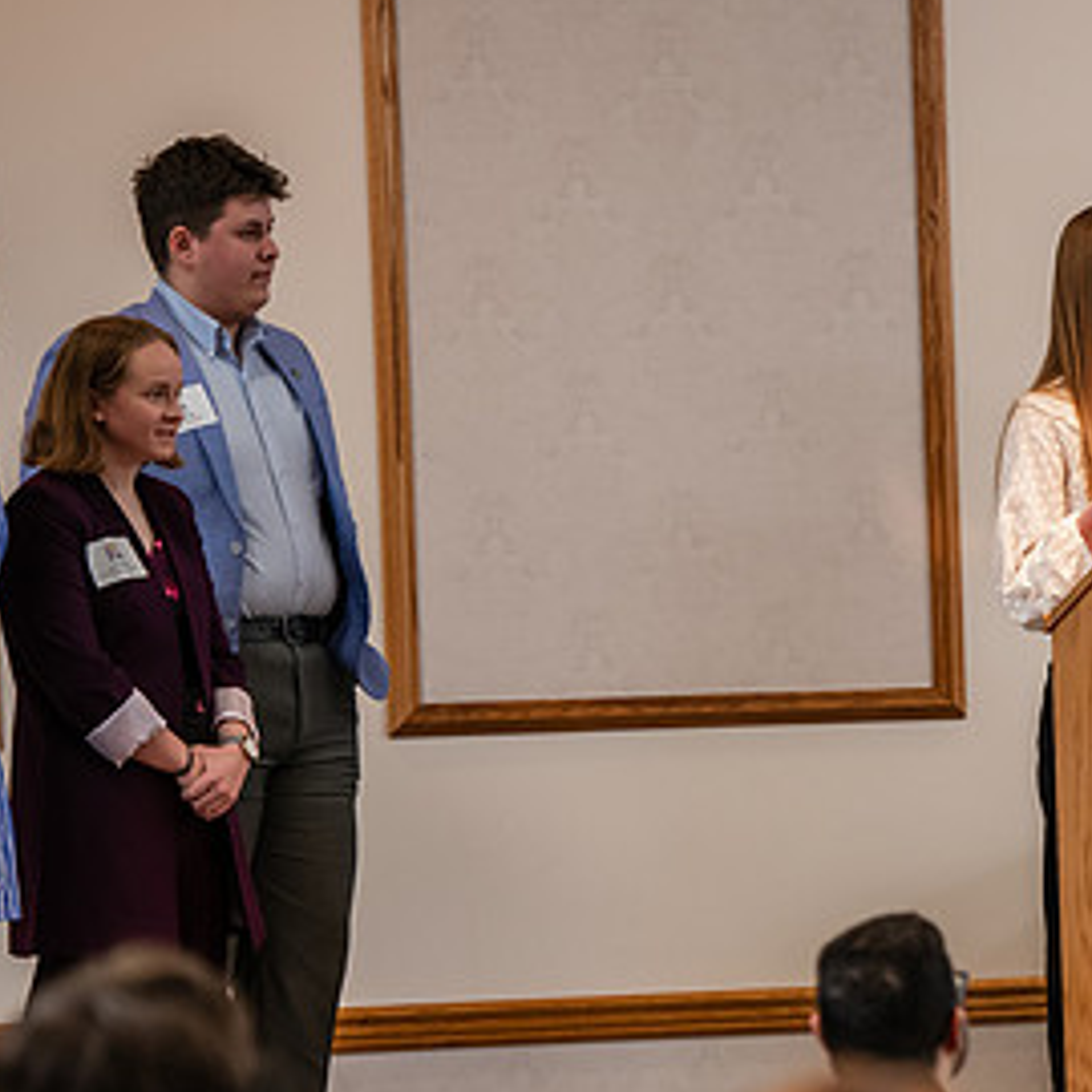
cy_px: 653
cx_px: 1088
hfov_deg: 7.4
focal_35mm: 237
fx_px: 8459
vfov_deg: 7.4
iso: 1250
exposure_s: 1/200
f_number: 3.2
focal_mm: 130
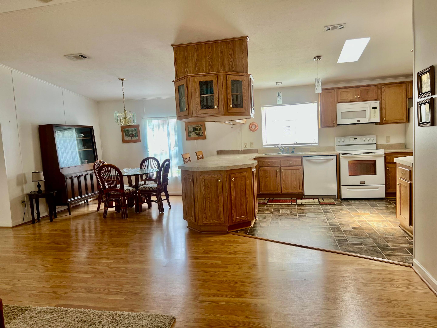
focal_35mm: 26
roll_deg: +3.3
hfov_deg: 67.3
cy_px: 164
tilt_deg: -5.7
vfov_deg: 53.1
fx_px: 328
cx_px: 218
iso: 80
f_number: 1.5
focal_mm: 5.7
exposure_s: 1/121
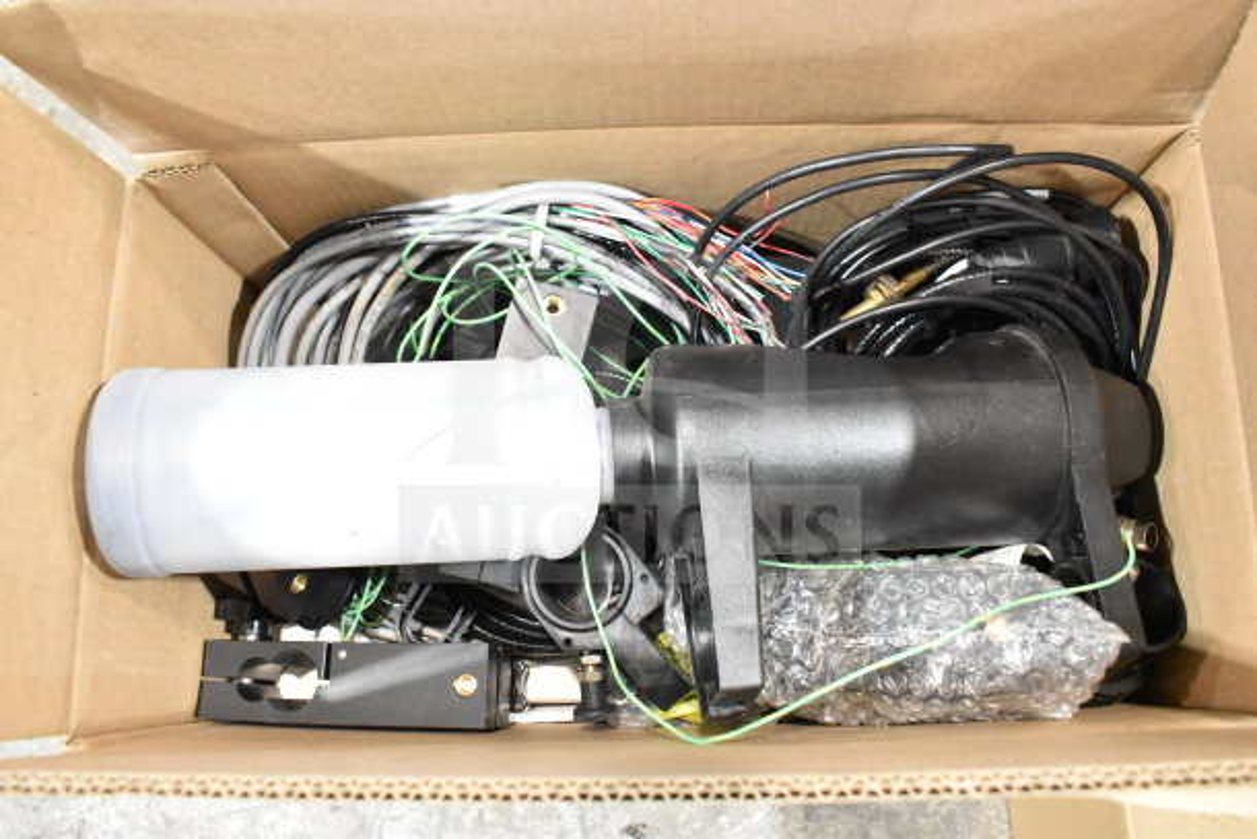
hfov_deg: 61.9
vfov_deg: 43.6
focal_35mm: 30
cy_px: 420
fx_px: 1048
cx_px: 628
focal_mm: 20
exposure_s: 1/125
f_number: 6.3
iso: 6400
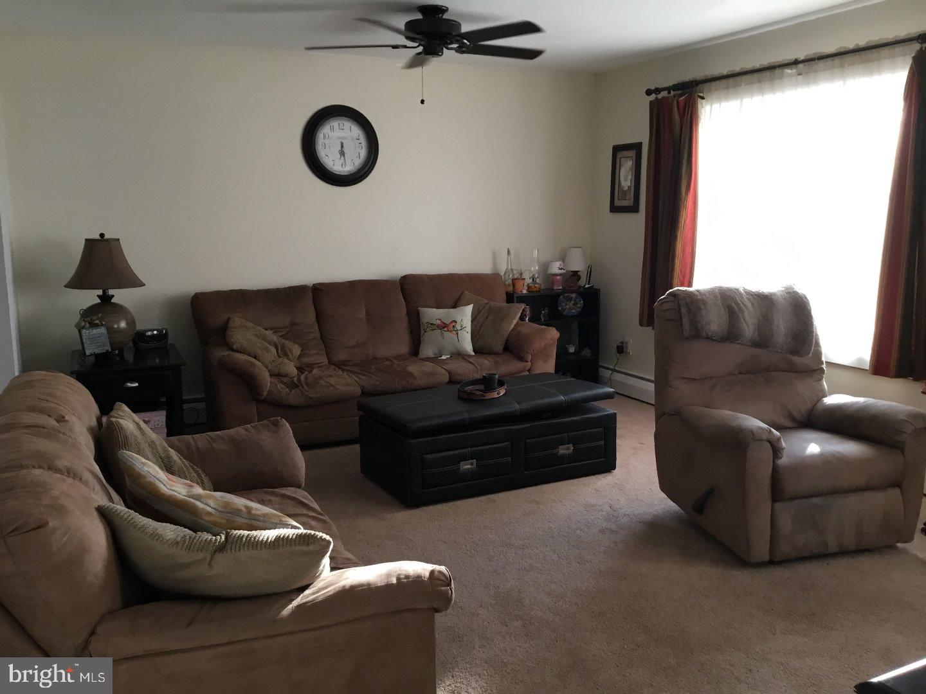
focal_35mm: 31
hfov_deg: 58.4
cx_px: 463
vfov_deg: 45.4
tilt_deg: -11.3
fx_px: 829
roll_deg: -0.4
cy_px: 347
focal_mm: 3.3
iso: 80
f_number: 2.4
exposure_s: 1/30
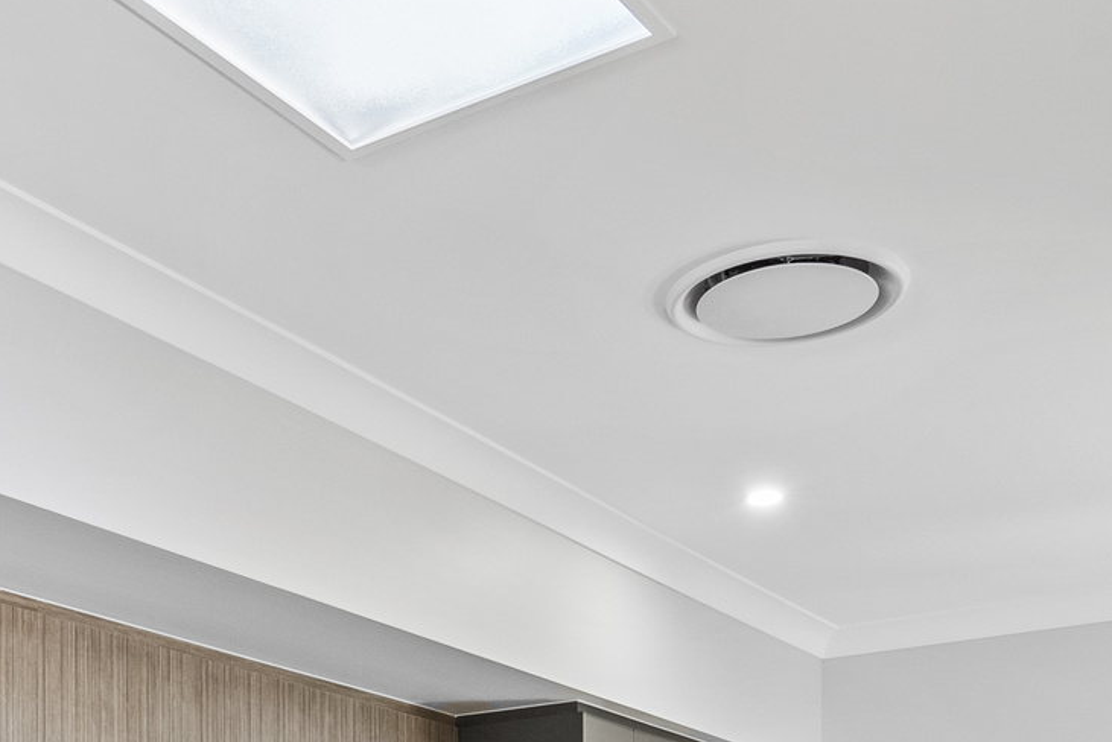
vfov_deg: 21.3
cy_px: 1032
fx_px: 1730
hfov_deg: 34.8
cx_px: 265
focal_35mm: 56
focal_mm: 16
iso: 1000
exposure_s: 1/3
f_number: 10
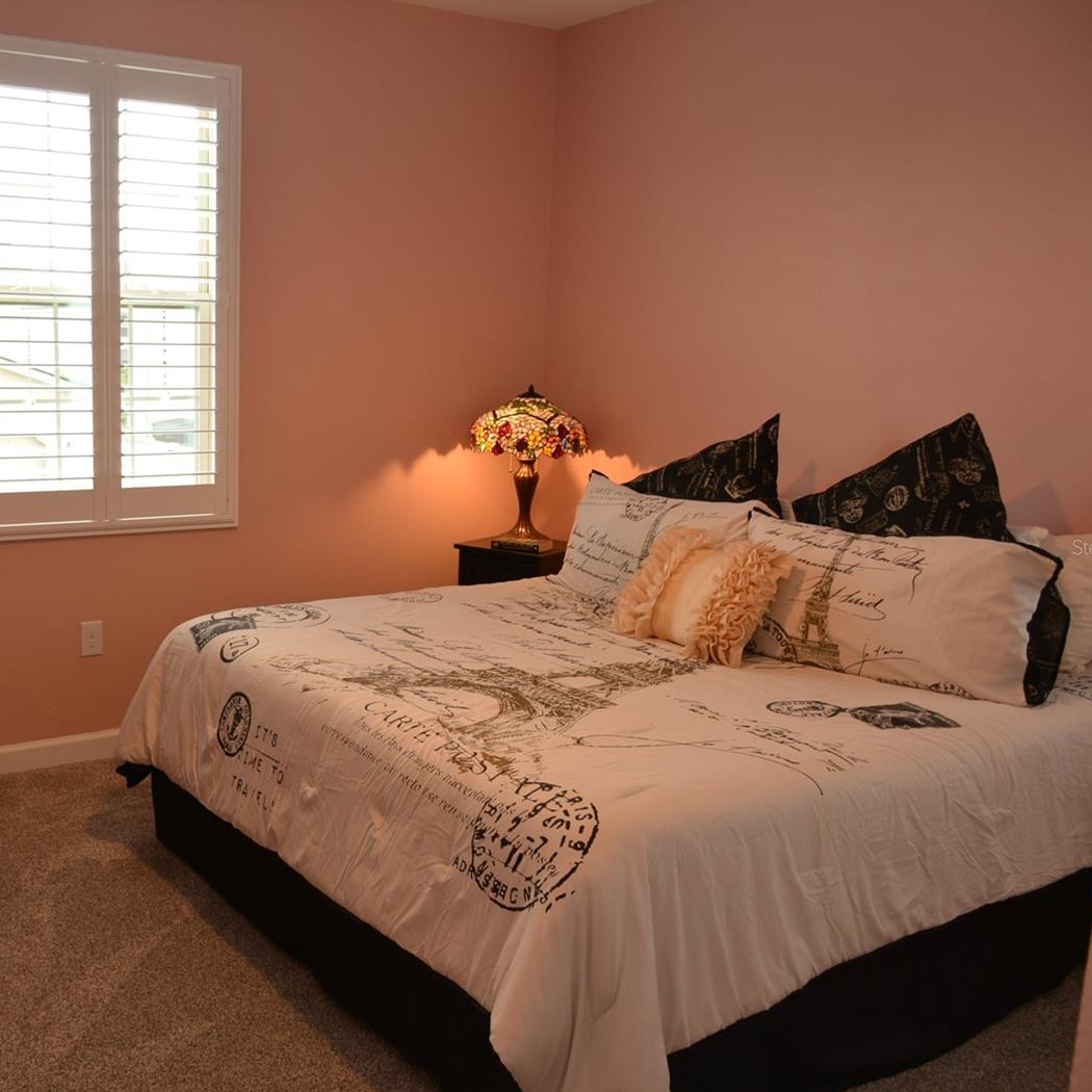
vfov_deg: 47.2
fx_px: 1249
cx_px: 333
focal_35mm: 35
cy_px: 547
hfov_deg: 46.2
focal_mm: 18
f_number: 4
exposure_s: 1/60
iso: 320
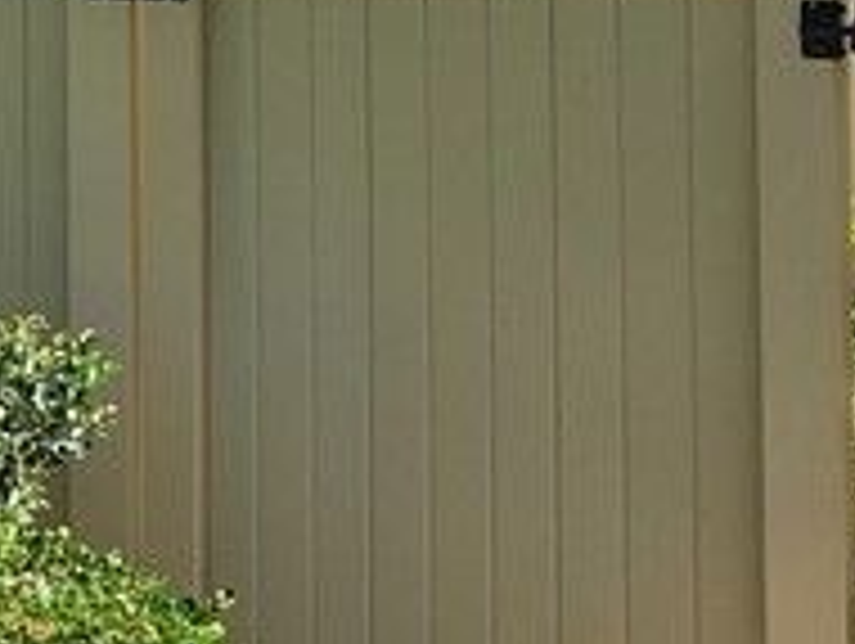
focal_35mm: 70
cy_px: -140
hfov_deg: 20.3
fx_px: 1731
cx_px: -666
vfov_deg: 19.7
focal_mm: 2.2
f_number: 2.2
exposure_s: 1/1179
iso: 50
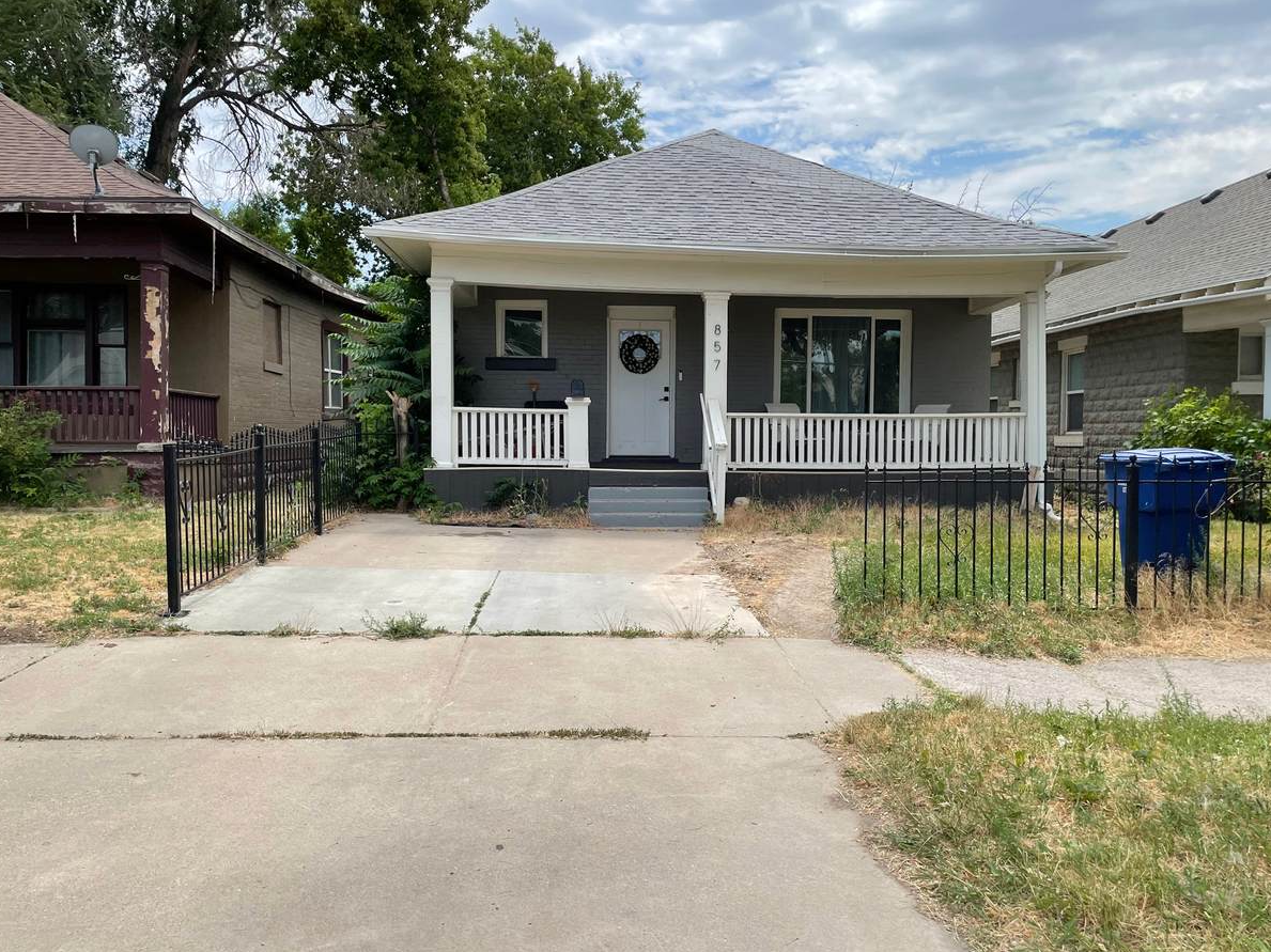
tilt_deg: -3.2
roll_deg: -0.8
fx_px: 1028
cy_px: 477
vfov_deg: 49.7
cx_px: 677
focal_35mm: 28
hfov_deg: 63.4
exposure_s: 1/2564
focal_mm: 4.2
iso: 32
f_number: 1.6
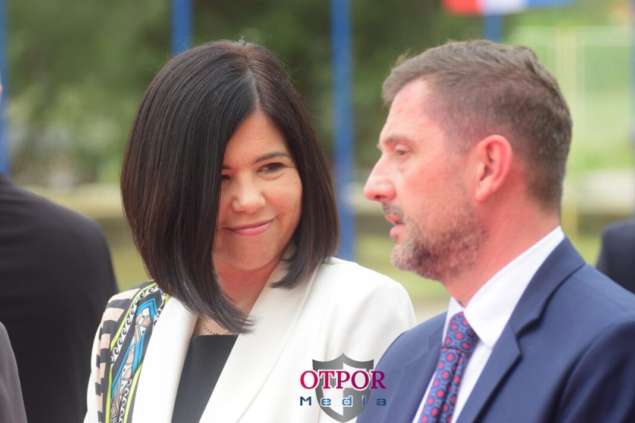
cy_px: 212
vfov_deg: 7.3
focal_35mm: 188
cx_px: 318
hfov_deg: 11.0
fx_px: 3307
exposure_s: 1/250
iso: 200
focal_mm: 125
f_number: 4.8
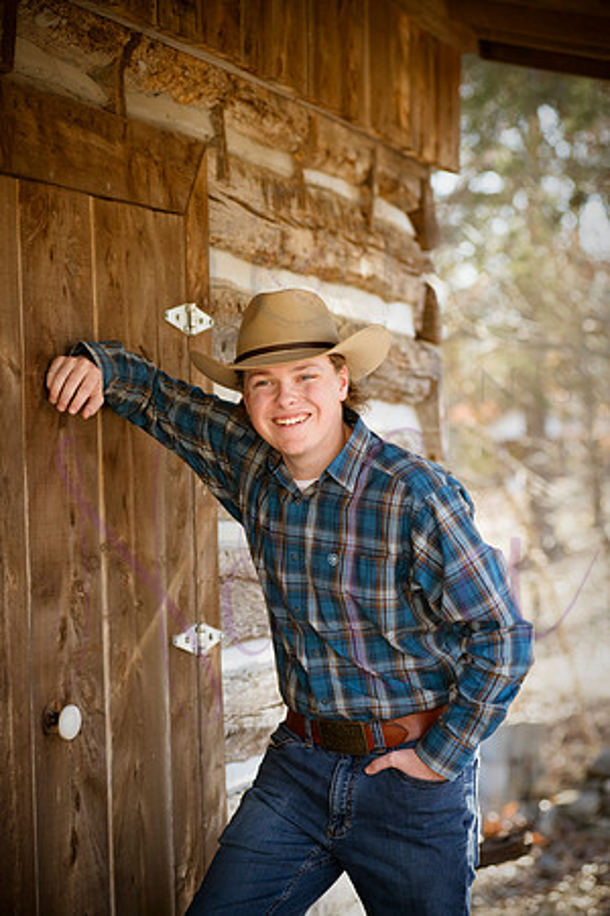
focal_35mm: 105
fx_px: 2669
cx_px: 305
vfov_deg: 19.5
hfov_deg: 13.0
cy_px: 458
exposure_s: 1/500
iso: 800
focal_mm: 105
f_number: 4.5
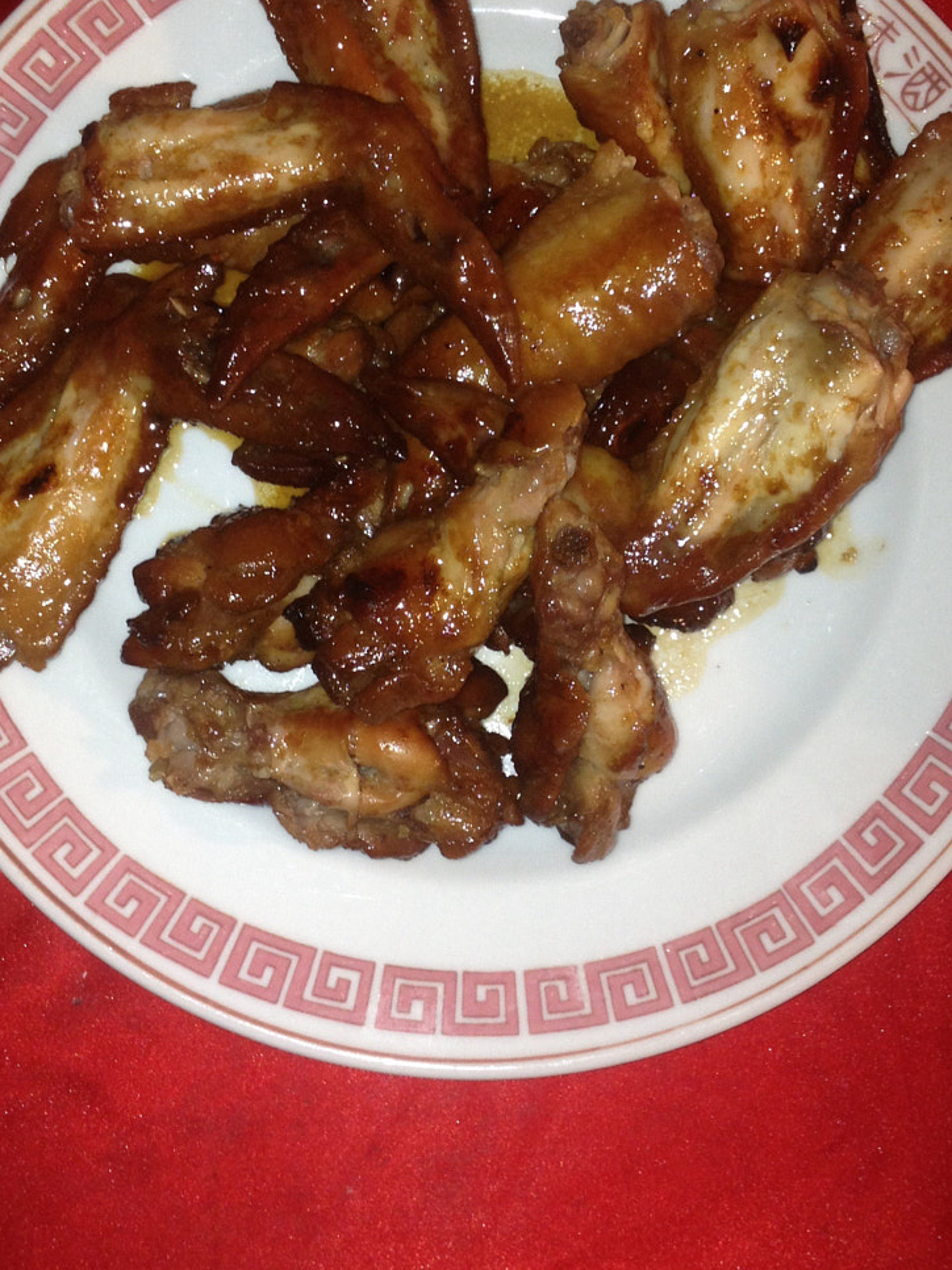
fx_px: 2128
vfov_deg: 33.2
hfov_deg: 25.2
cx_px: 518
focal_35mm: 58
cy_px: 577
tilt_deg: -83.8
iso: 50
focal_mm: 4.28
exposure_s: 1/20
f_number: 2.4
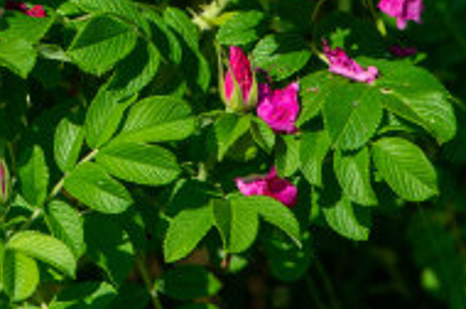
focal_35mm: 339
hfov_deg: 6.1
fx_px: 4381
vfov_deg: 4.0
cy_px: -181
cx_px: -88
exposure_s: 1/1000
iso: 100
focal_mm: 105
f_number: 5.6
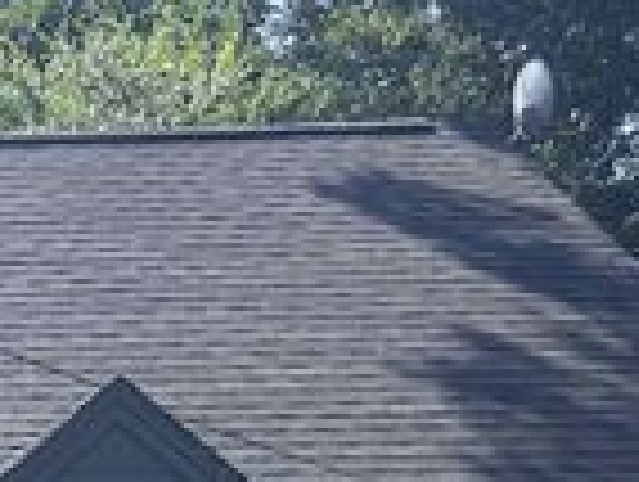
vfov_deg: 12.1
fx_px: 2163
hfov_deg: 14.5
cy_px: 716
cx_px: -549
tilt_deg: +6.7
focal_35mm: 117
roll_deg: +0.0
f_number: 1.5
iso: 50
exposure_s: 1/2252
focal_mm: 5.7
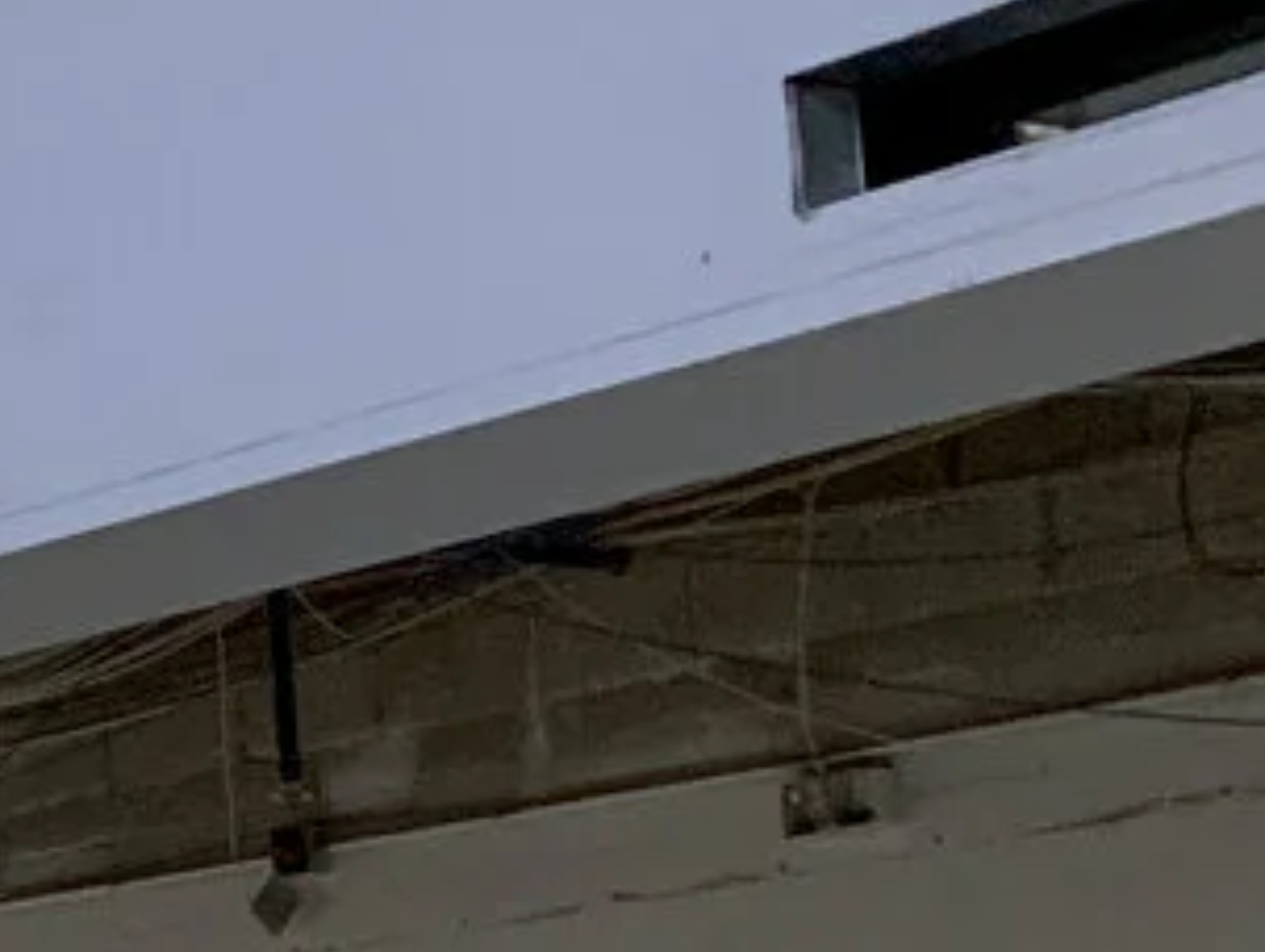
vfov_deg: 10.8
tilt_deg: +11.4
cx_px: -1526
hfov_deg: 12.2
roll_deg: -2.9
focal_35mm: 137
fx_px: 5012
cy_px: 582
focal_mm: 4.25
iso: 400
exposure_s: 1/58
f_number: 1.8
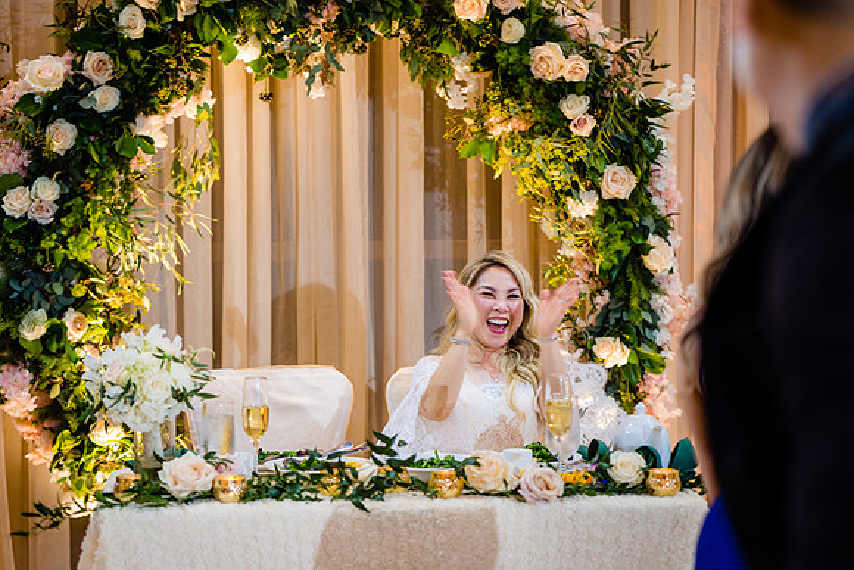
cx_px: 402
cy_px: 268
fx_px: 2136
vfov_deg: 15.2
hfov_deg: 22.6
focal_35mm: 90
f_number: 2.5
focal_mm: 85
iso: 1250
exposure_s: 1/200
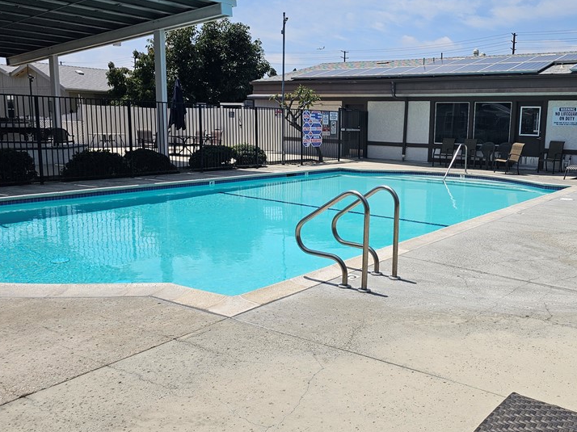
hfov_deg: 54.1
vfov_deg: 42.9
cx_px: 390
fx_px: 550
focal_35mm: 33
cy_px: 208
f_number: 1.7
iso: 10
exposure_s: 1/1732
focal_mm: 6.3
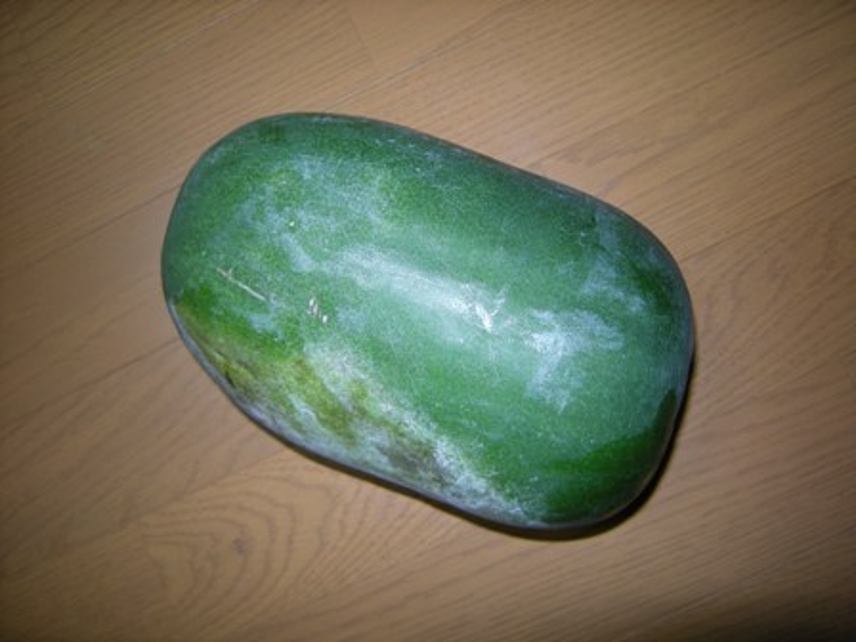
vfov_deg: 49.7
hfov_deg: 63.4
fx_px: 692
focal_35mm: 28
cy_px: 321
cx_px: 428
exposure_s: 1/30
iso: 64
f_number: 2.8
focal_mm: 4.7
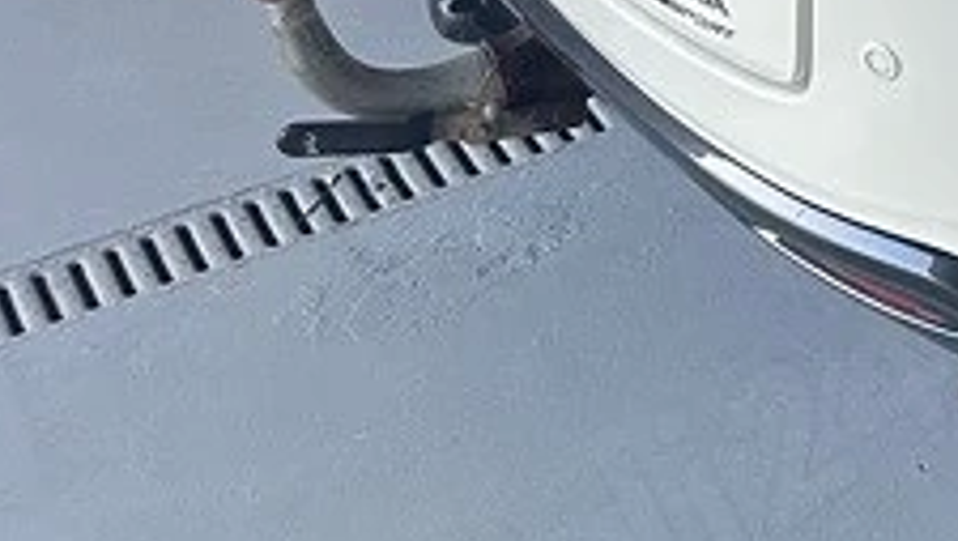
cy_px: -579
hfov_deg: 14.2
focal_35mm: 116
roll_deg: -1.5
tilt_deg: -18.6
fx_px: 2949
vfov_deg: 9.7
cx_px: 2116
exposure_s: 1/121
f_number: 1.78
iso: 64
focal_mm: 6.86
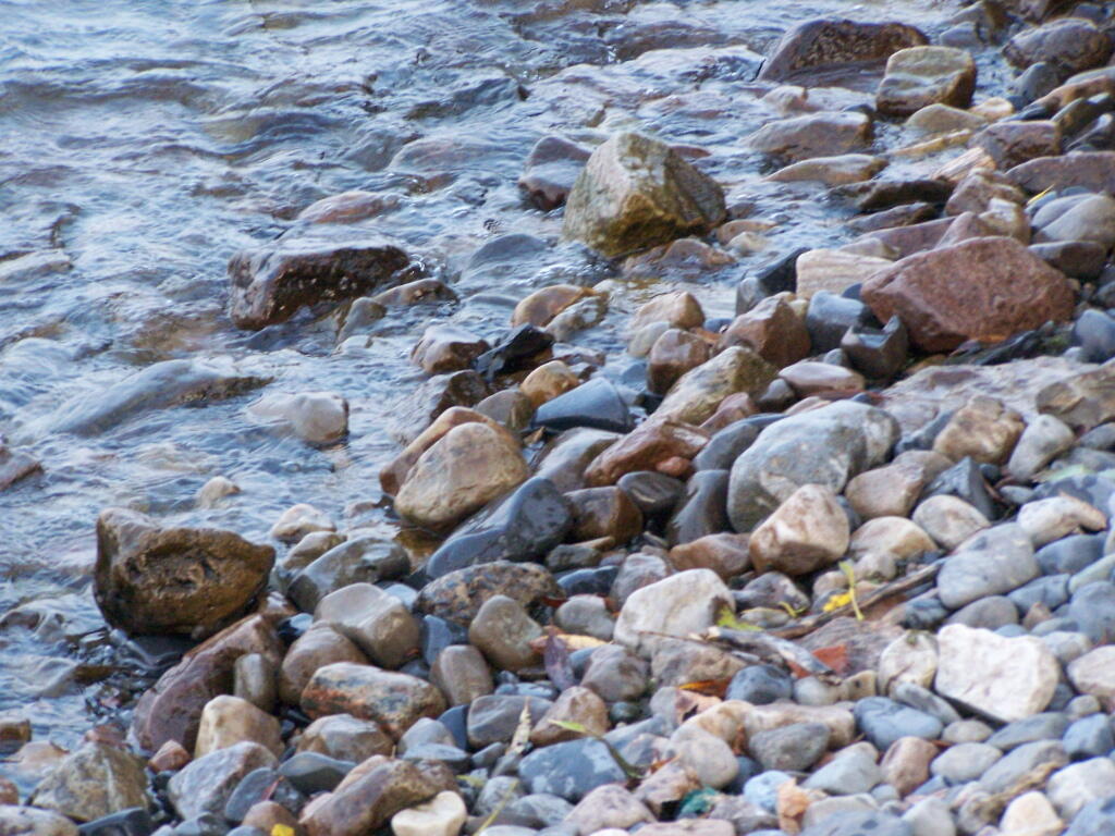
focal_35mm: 169
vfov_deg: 8.8
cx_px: 558
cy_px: 418
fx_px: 5444
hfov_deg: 11.7
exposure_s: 1/125
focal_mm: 28
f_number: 3.2
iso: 400
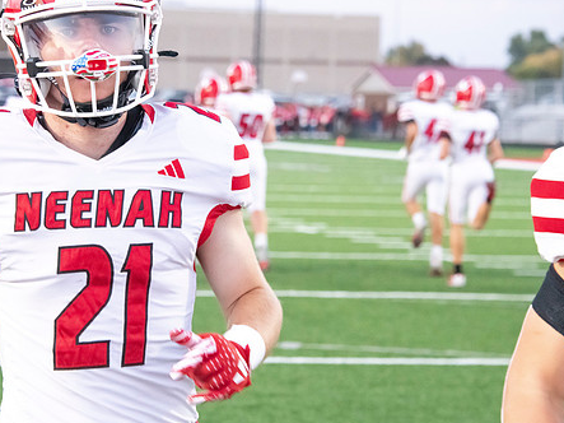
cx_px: 209
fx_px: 2378
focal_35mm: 146
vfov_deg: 10.2
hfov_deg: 13.5
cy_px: 189
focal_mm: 116
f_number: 7.1
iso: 10000
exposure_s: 1/500
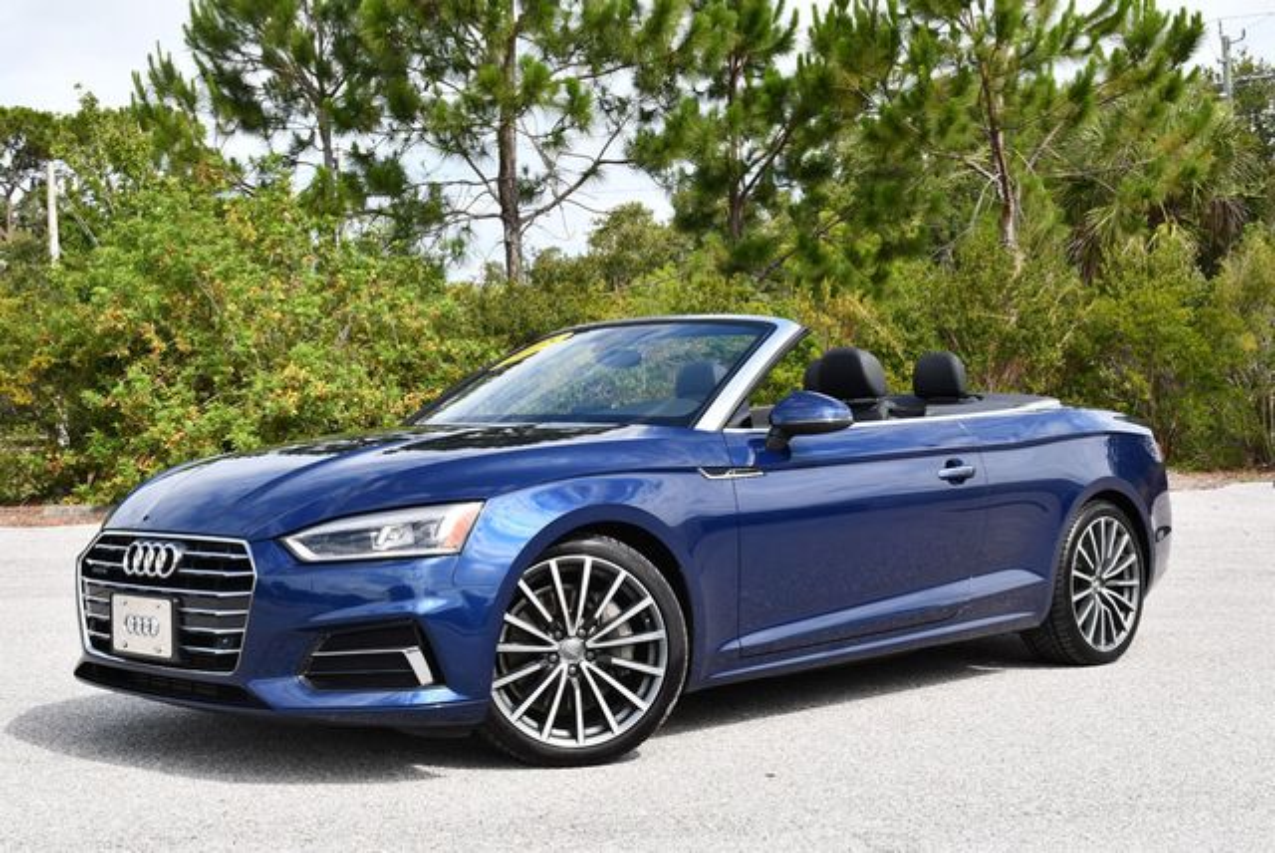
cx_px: 638
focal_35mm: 52
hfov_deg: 38.2
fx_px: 1843
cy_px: 426
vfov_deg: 26.0
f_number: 8
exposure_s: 1/250
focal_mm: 26
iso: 180
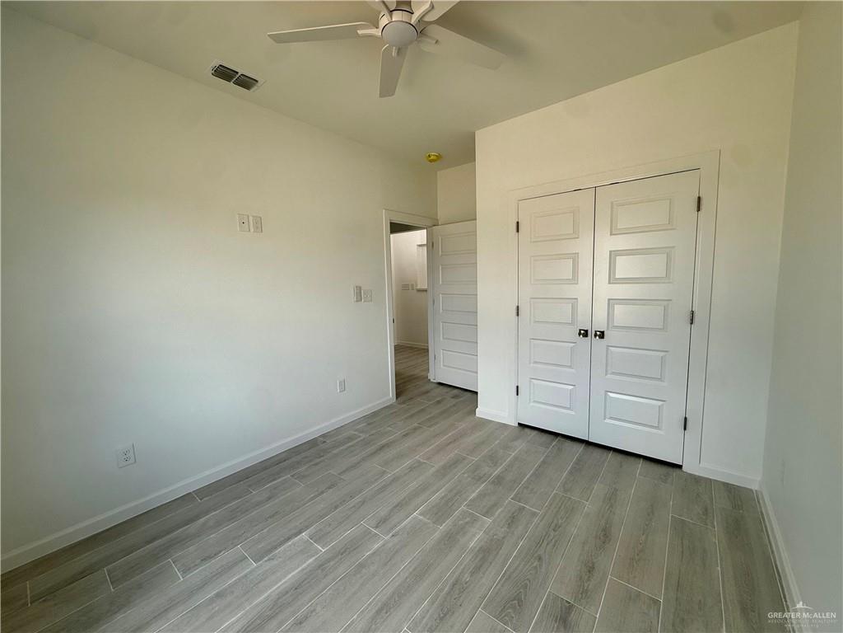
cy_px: 316
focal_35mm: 14
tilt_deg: -6.9
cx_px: 422
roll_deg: +1.4
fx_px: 341
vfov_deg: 85.7
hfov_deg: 102.1
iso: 50
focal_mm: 2.22
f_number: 2.2
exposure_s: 1/125
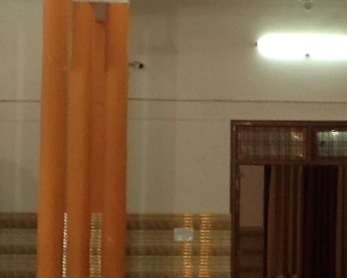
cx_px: 418
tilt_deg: +8.4
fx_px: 2270
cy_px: 85
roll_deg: -1.6
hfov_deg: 8.6
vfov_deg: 7.0
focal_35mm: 221
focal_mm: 4.28
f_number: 2.4
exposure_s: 1/20
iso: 50
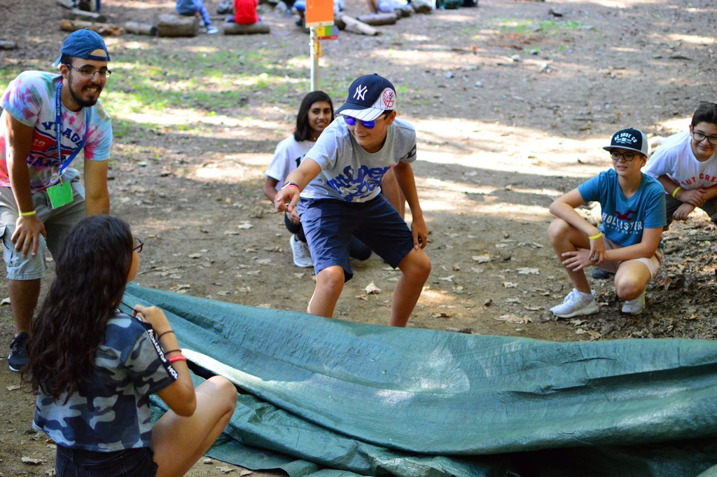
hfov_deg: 37.9
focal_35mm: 52
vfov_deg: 25.7
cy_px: 238
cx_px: 358
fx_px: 1045
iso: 1600
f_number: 1.8
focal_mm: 35
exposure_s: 1/400
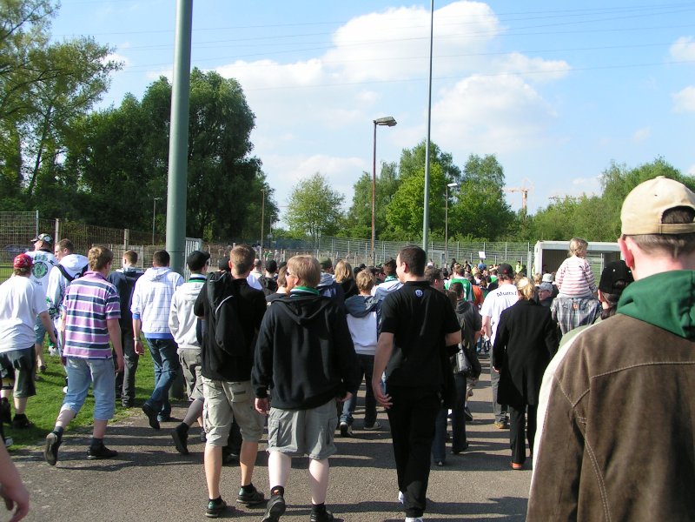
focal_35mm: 39
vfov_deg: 36.8
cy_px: 261
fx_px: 783
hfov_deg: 47.9
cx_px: 348
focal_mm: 6
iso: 50
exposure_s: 1/250
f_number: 5.6
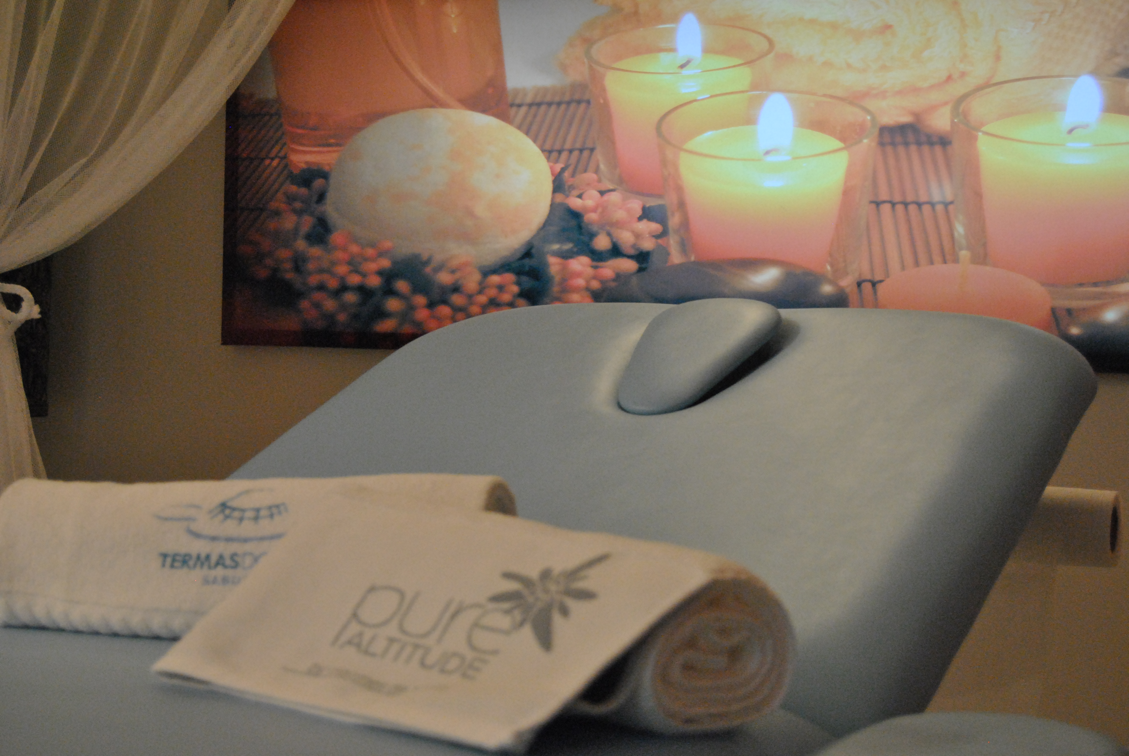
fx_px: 2119
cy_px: 378
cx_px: 564
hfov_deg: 29.8
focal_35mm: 68
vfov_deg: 20.2
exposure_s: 1/30
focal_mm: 45
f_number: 5.3
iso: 1250
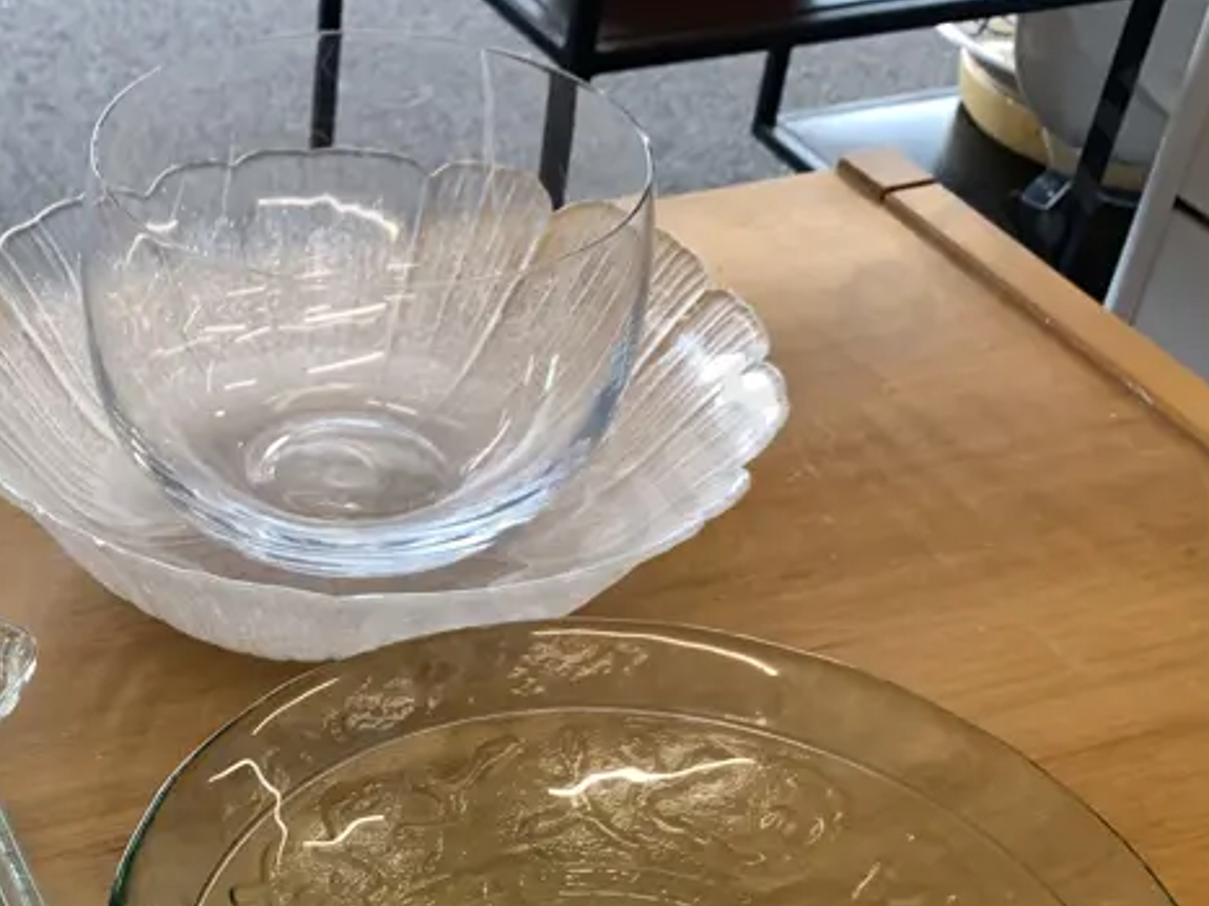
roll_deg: +0.7
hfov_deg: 32.3
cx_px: 145
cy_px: 862
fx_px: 1990
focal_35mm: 57
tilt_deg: -44.2
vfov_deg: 24.7
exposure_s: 1/100
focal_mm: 4.25
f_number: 1.8
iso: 40
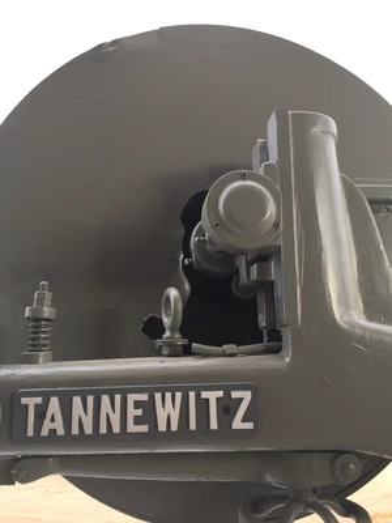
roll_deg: +0.7
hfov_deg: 48.2
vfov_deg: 61.7
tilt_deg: +10.3
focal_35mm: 29
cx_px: 196
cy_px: 262
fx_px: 438
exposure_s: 1/60
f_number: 2.2
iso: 32
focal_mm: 4.15
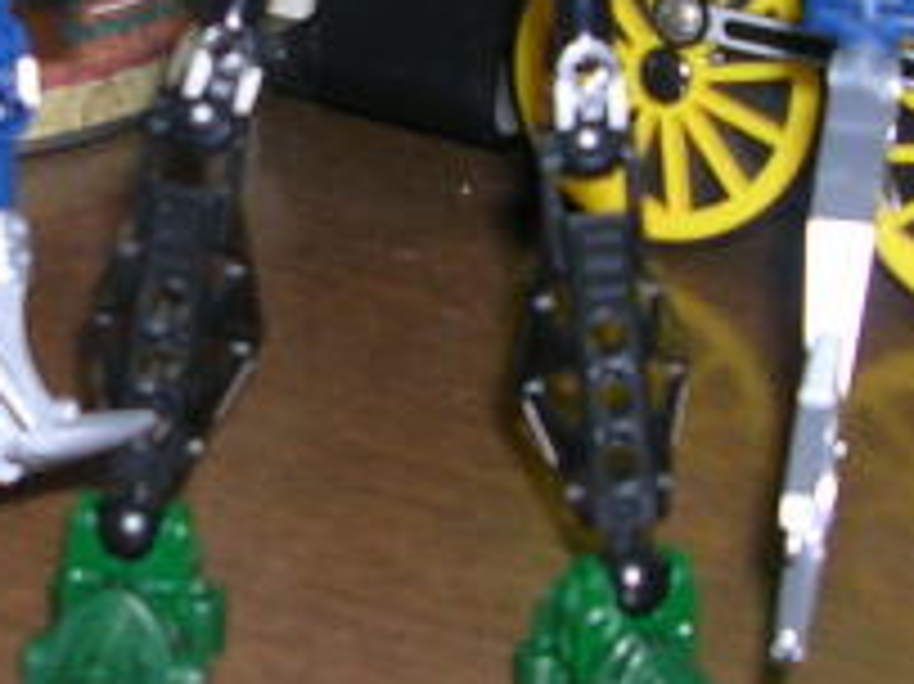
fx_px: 3167
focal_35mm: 120
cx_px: 297
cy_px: 122
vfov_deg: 12.3
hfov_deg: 16.4
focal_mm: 5.8
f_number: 2.8
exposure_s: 1/60.1
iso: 50
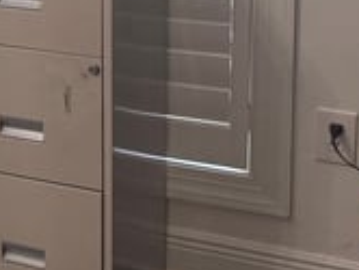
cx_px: -335
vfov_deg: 12.9
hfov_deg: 14.8
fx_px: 1153
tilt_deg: -10.3
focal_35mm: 111
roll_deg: +3.6
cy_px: -95
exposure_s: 1/120
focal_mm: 6.76
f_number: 1.78
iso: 200
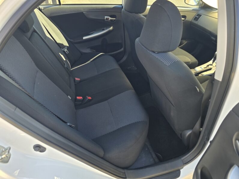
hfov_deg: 73.9
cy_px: 90
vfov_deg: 58.9
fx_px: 159
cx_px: 120
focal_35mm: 23
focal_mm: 6.3
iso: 64
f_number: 1.7
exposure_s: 1/180
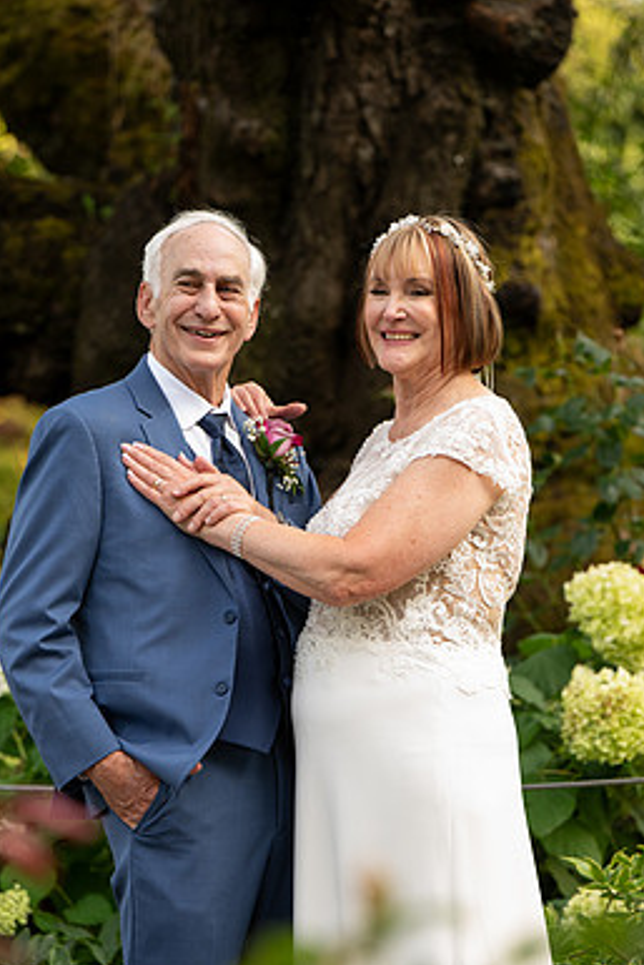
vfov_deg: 11.0
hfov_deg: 7.4
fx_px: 5013
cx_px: 286
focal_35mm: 187
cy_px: 561
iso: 1000
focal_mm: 160
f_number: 4.5
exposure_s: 1/320
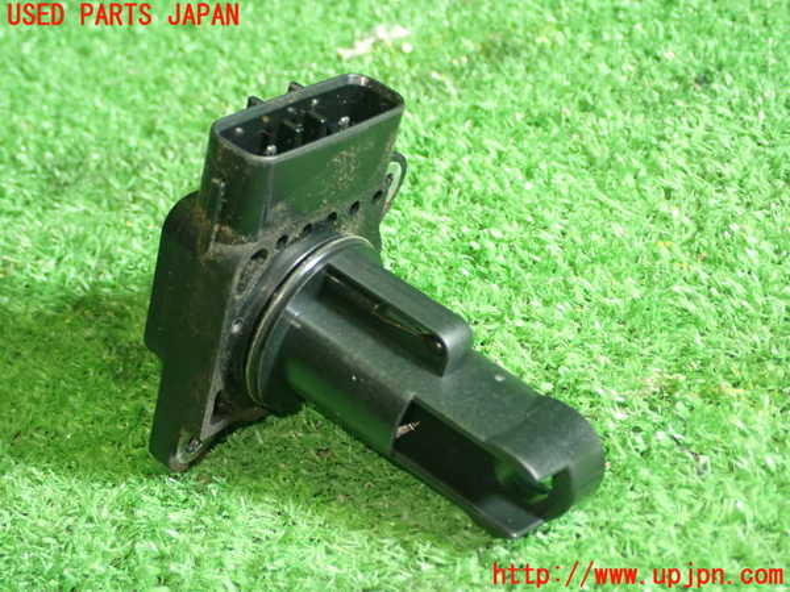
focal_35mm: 62
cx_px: 395
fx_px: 1415
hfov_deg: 31.2
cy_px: 296
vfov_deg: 23.7
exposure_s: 1/30
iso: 800
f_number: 3.6
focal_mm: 11.09
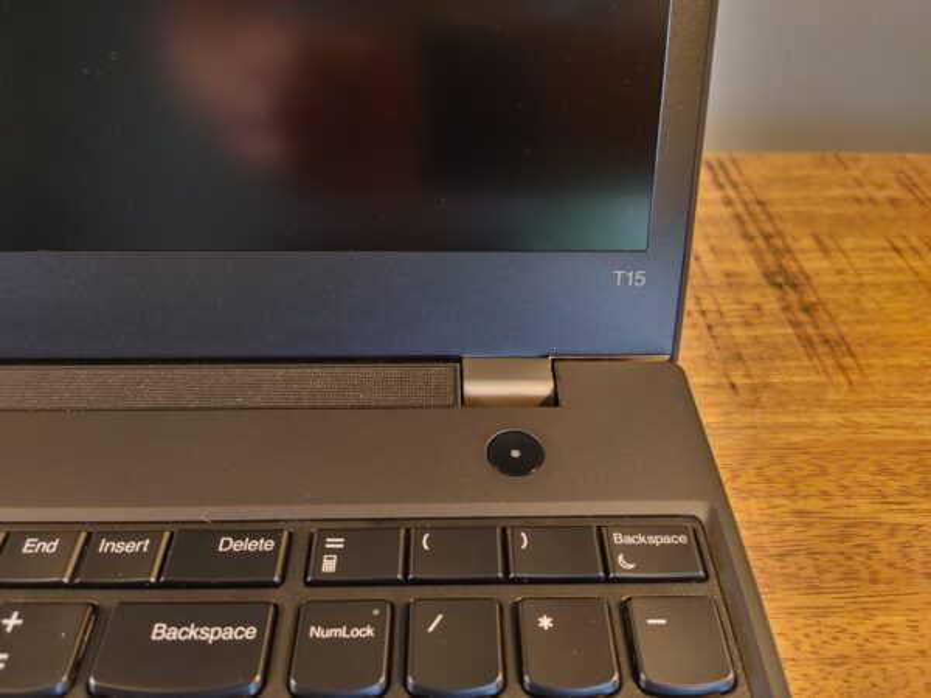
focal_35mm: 26
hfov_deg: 67.3
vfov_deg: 53.1
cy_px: 349
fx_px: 699
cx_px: 466
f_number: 1.8
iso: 450
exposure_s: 1/50
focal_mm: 4.81
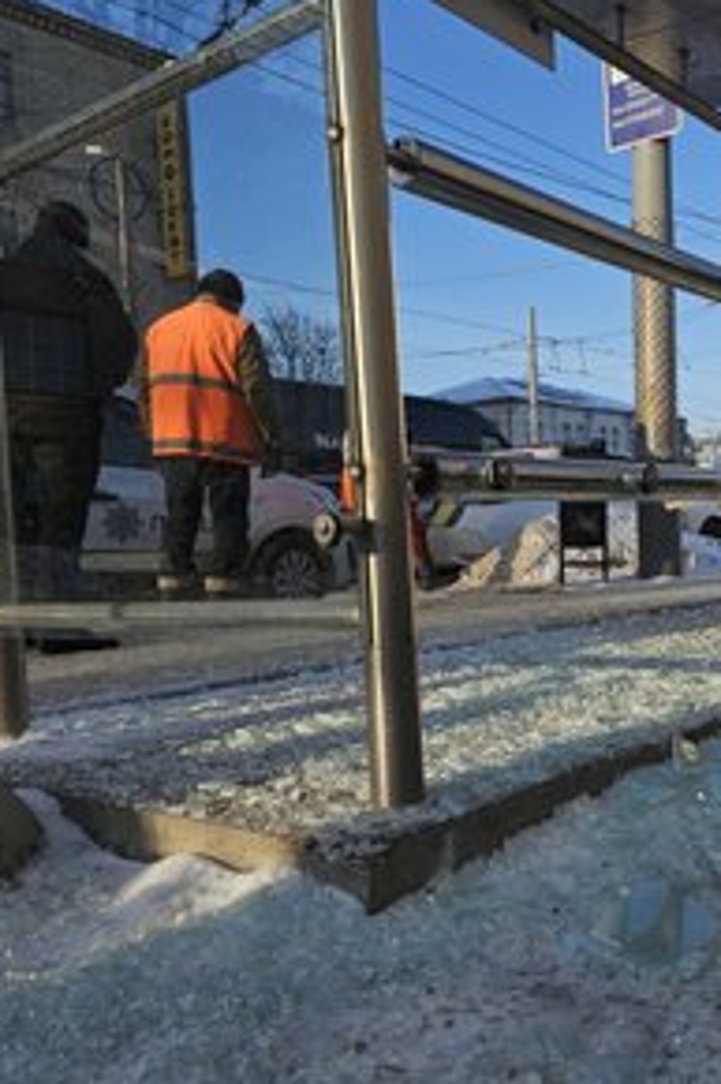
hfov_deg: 37.6
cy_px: 538
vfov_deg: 57.2
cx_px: 631
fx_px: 992
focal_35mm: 33
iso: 10
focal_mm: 6.3
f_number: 1.7
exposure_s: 1/526
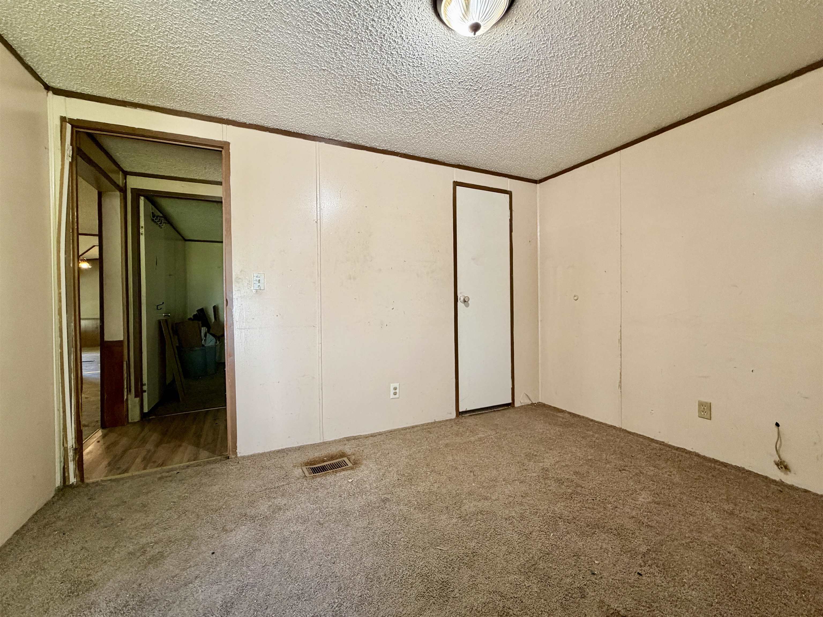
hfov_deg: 102.1
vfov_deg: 85.7
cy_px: 308
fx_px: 333
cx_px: 412
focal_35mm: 14
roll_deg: +1.9
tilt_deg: +0.0
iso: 250
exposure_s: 1/60
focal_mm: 2.22
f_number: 2.2
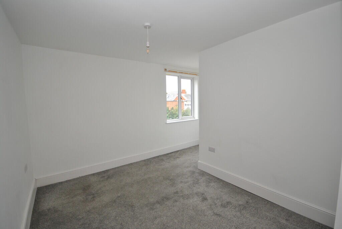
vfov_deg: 77.5
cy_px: 114
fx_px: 143
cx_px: 171
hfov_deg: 100.3
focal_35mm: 15
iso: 200
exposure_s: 1/60
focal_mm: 10
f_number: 4
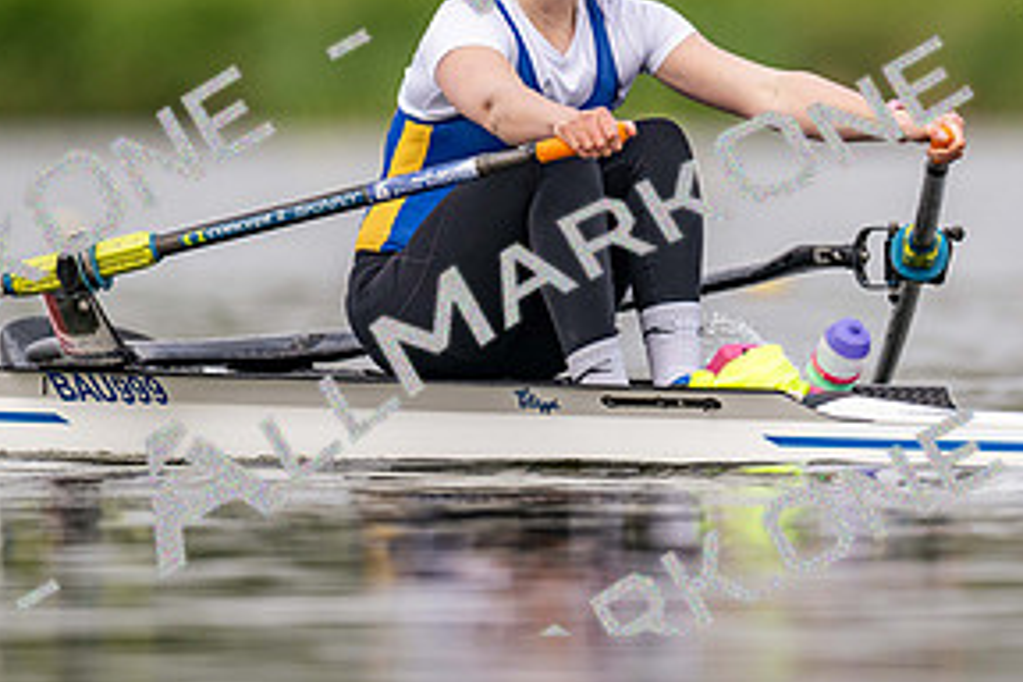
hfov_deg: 1.7
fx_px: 34296
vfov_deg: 1.1
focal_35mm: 1207
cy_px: 27
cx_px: 867
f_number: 4
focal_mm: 600
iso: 640
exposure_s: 1/2500
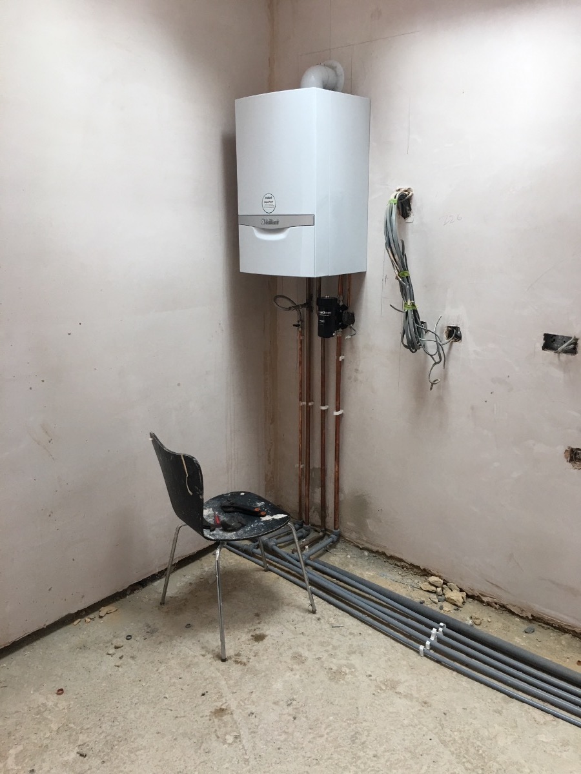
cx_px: 290
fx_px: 649
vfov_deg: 61.7
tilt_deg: -13.8
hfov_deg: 48.2
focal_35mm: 29
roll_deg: +0.3
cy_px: 387
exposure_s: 1/33
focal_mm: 4.15
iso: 40
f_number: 2.2
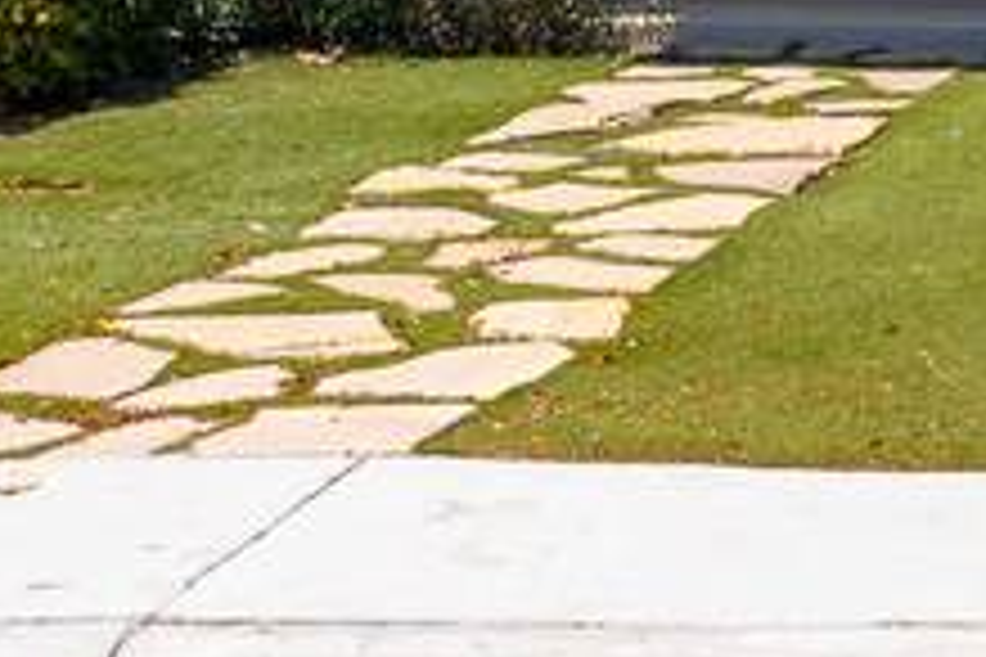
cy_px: -677
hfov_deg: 13.5
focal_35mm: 140
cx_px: 1612
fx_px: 3834
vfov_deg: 9.2
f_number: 9
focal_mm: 16
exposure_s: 1/400
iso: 100
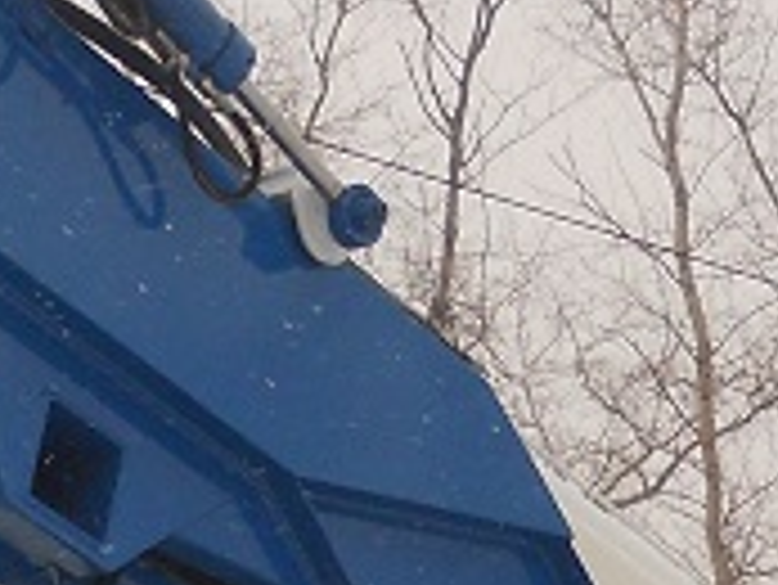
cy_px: 1418
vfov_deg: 8.6
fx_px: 3509
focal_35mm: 156
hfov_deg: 12.6
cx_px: 328
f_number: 3.2
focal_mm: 4.9
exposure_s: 1/160
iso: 80
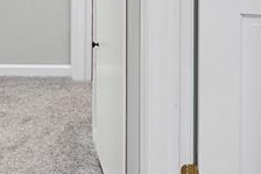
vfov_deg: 18.3
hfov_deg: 29.8
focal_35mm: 64
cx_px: 16
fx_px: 464
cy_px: -104
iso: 500
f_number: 8
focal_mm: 14
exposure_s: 1/4
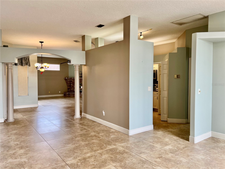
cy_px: 84
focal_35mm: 26
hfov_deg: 67.3
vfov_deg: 53.1
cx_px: 112
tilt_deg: -3.2
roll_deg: +0.3
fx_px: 169
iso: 50
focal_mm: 5.7
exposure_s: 1/120
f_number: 1.5
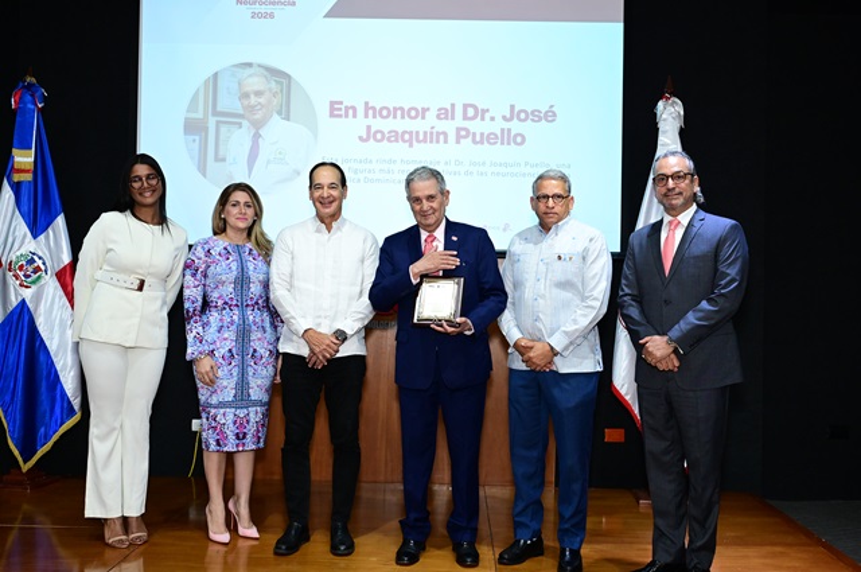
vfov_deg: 36.8
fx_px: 860
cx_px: 430
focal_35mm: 36
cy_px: 286
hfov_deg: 53.2
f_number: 5.6
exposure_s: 1/200
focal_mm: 36
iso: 3200
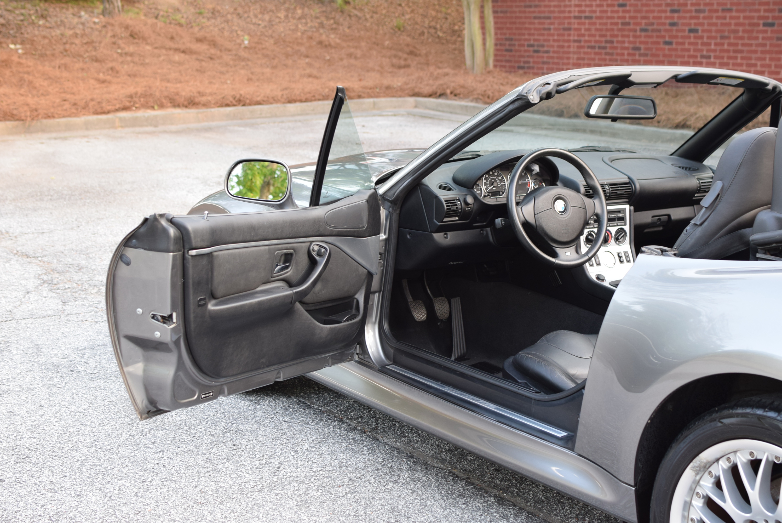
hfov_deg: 37.8
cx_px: 391
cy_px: 262
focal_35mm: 52
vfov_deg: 25.8
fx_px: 1141
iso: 560
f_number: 4
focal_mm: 35
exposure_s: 1/60
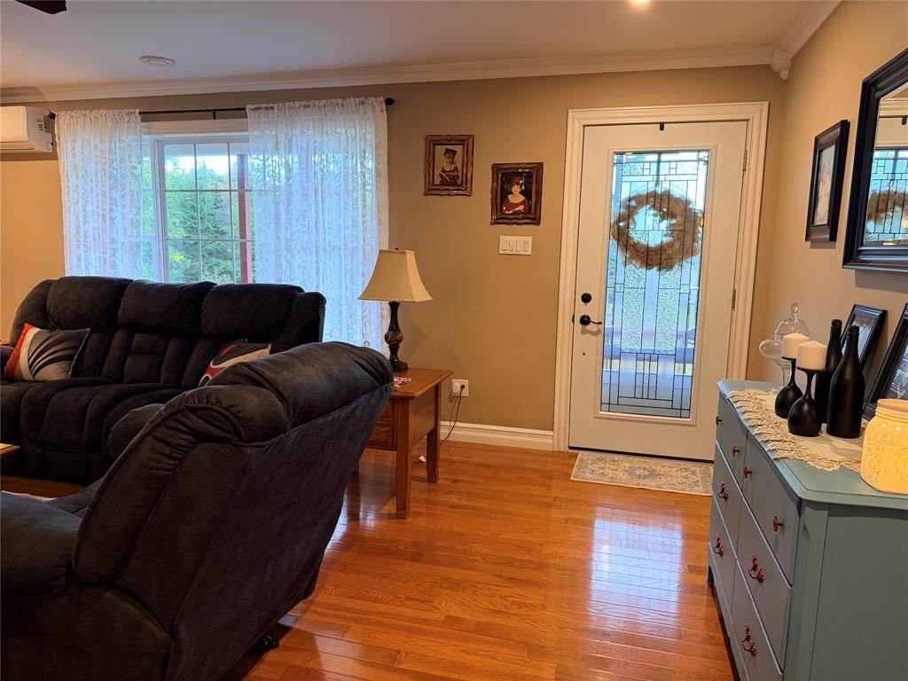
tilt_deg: -8.4
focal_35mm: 24
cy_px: 340
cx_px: 454
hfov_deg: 71.6
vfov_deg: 56.8
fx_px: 630
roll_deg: +0.0
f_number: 1.78
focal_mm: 6.76
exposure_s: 1/60
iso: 200
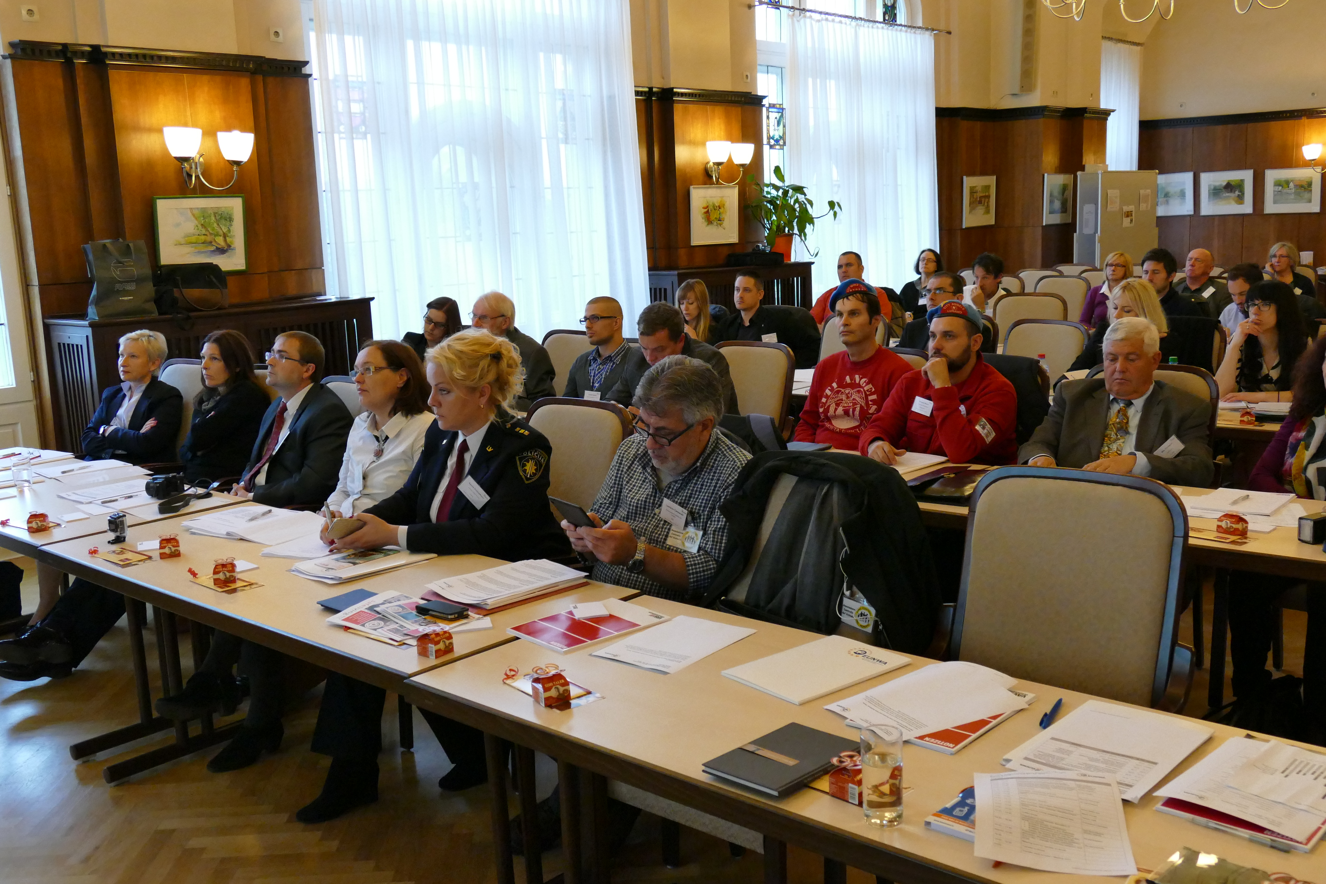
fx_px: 1252
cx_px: 663
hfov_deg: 55.8
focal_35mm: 34
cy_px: 442
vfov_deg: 38.9
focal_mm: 12.38
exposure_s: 1/100
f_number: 3.1
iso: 1600
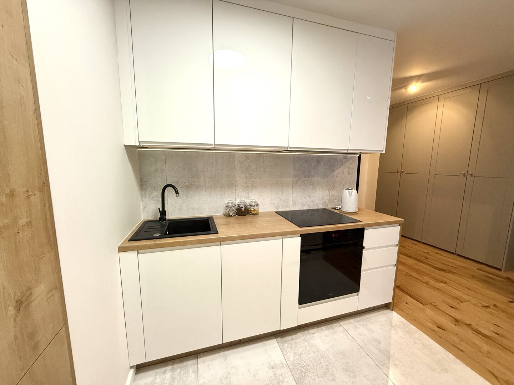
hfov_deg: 102.1
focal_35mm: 14
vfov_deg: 85.7
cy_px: 192
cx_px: 257
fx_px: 208
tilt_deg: -7.7
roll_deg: -0.8
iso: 320
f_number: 2.2
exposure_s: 1/100
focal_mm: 2.22
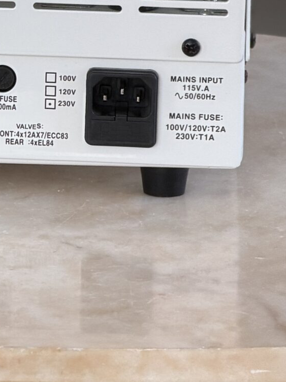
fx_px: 3758
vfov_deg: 5.8
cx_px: -186
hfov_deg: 4.3
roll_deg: -1.0
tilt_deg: -11.4
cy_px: -48
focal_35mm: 341
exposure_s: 1/121
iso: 64
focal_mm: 16.89
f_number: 2.8
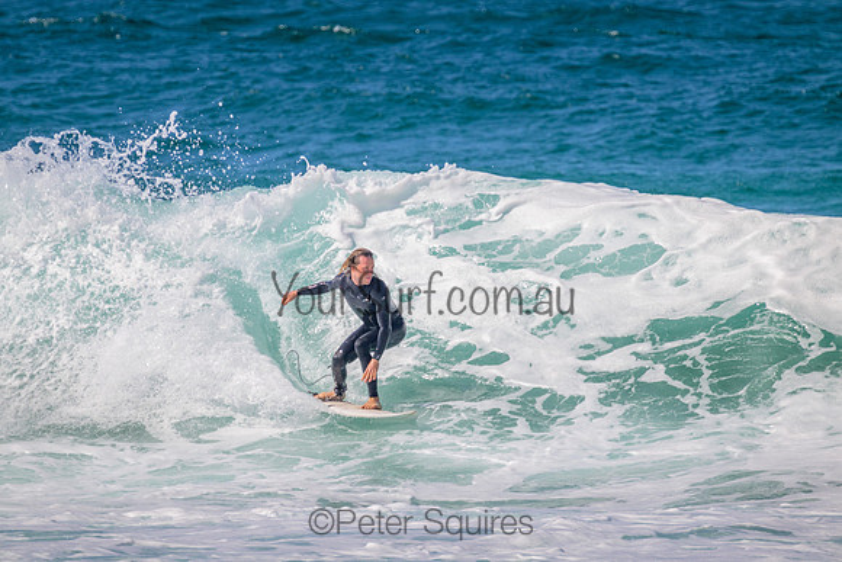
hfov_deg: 2.6
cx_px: 421
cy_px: 281
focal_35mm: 800
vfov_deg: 1.7
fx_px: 18715
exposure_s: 1/1600
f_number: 11
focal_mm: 800
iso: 560
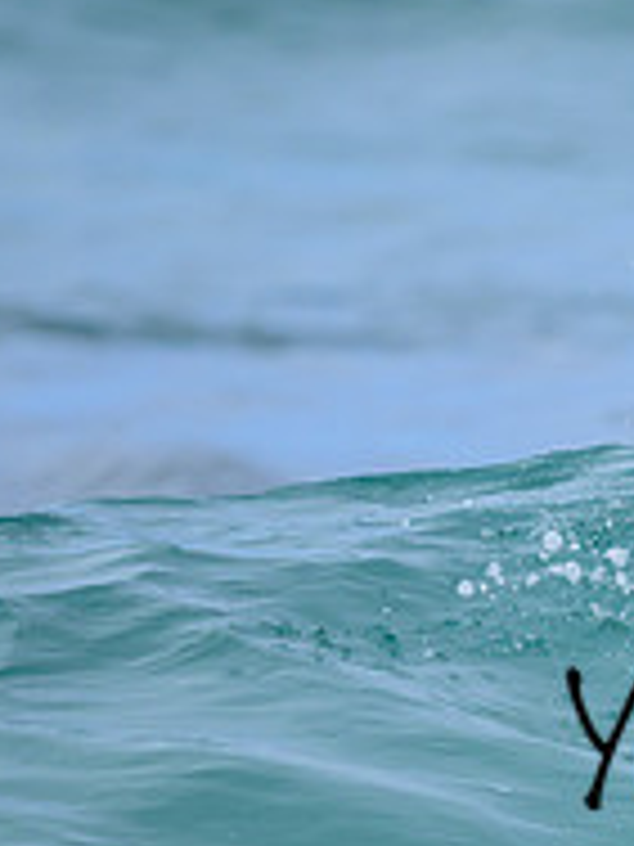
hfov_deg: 0.6
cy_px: 700
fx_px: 57925
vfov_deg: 0.8
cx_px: 1030
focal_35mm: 2372
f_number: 6.3
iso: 800
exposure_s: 1/2000
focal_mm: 800
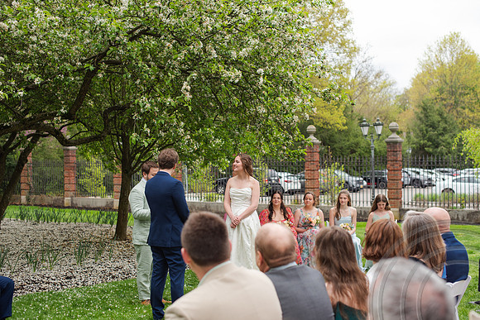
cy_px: 160
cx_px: 240
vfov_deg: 26.7
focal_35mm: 51
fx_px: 674
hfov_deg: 39.2
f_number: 3.5
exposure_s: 1/640
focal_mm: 50
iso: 180
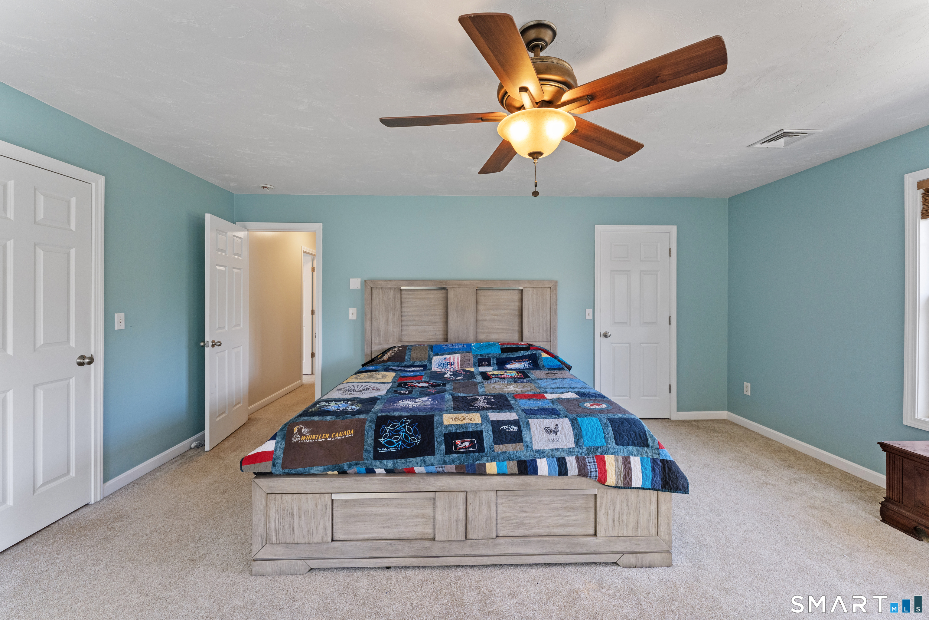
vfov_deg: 81.2
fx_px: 361
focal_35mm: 14
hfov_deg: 104.3
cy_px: 310
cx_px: 464
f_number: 8
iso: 800
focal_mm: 14
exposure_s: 1/10
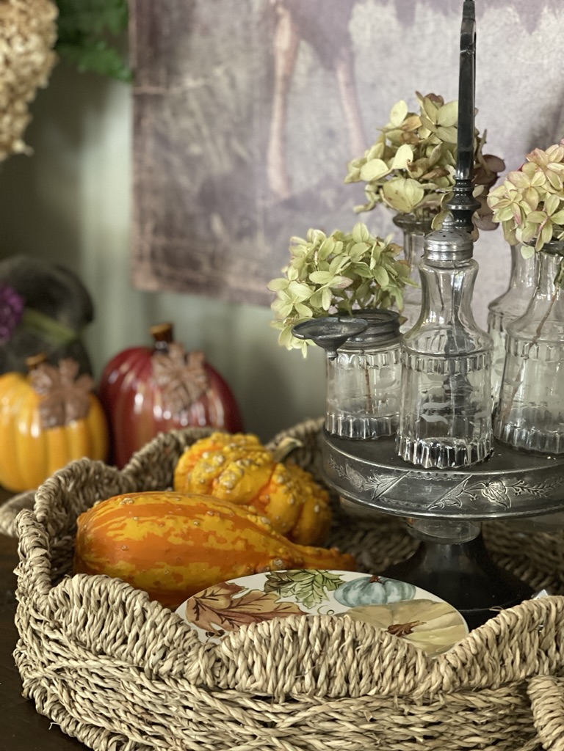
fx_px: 1390
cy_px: 376
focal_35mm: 64
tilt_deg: -13.0
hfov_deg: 22.9
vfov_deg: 30.3
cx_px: 282
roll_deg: -1.7
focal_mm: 7.5
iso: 400
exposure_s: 1/20
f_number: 2.2
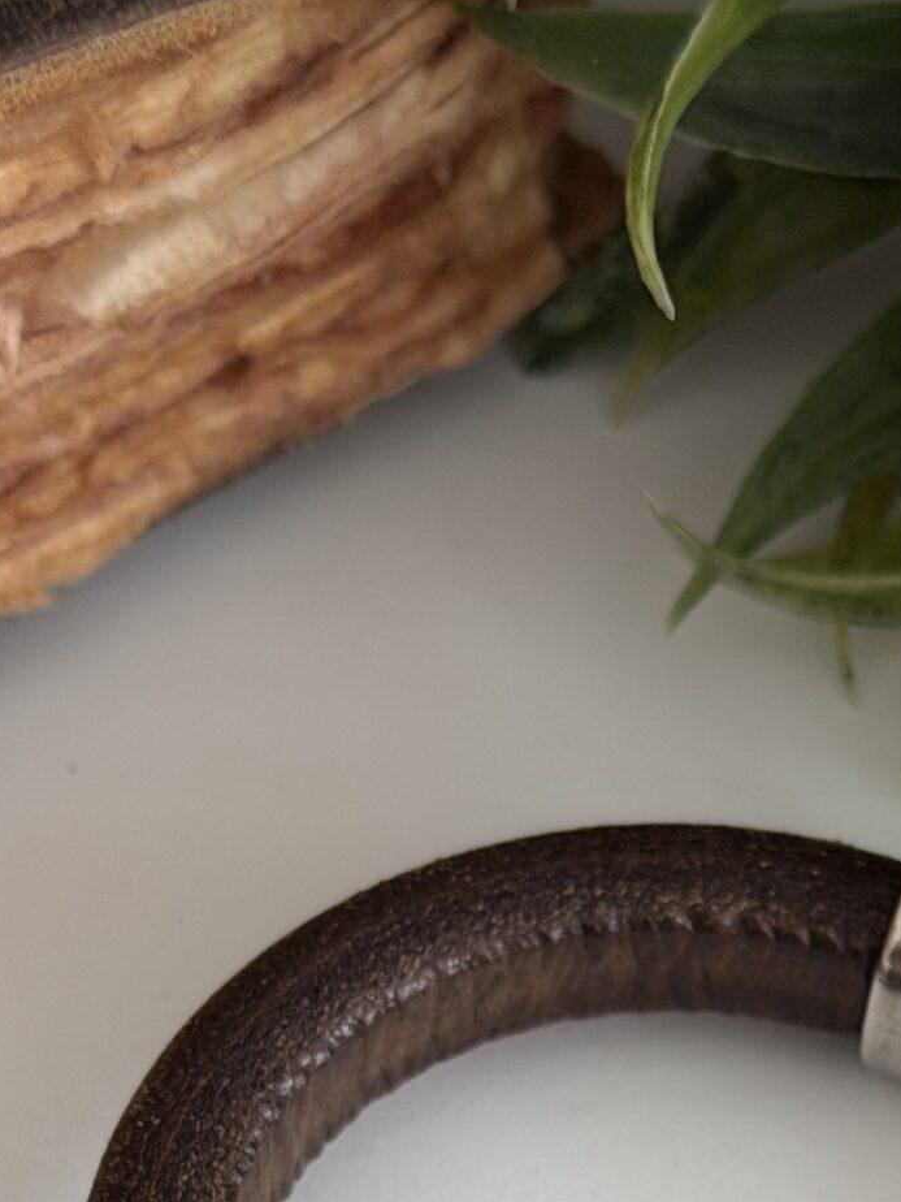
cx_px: 868
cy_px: 1621
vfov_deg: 14.2
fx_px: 4616
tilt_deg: -62.2
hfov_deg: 11.1
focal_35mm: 133
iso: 100
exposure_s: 1/61
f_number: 1.78
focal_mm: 6.76
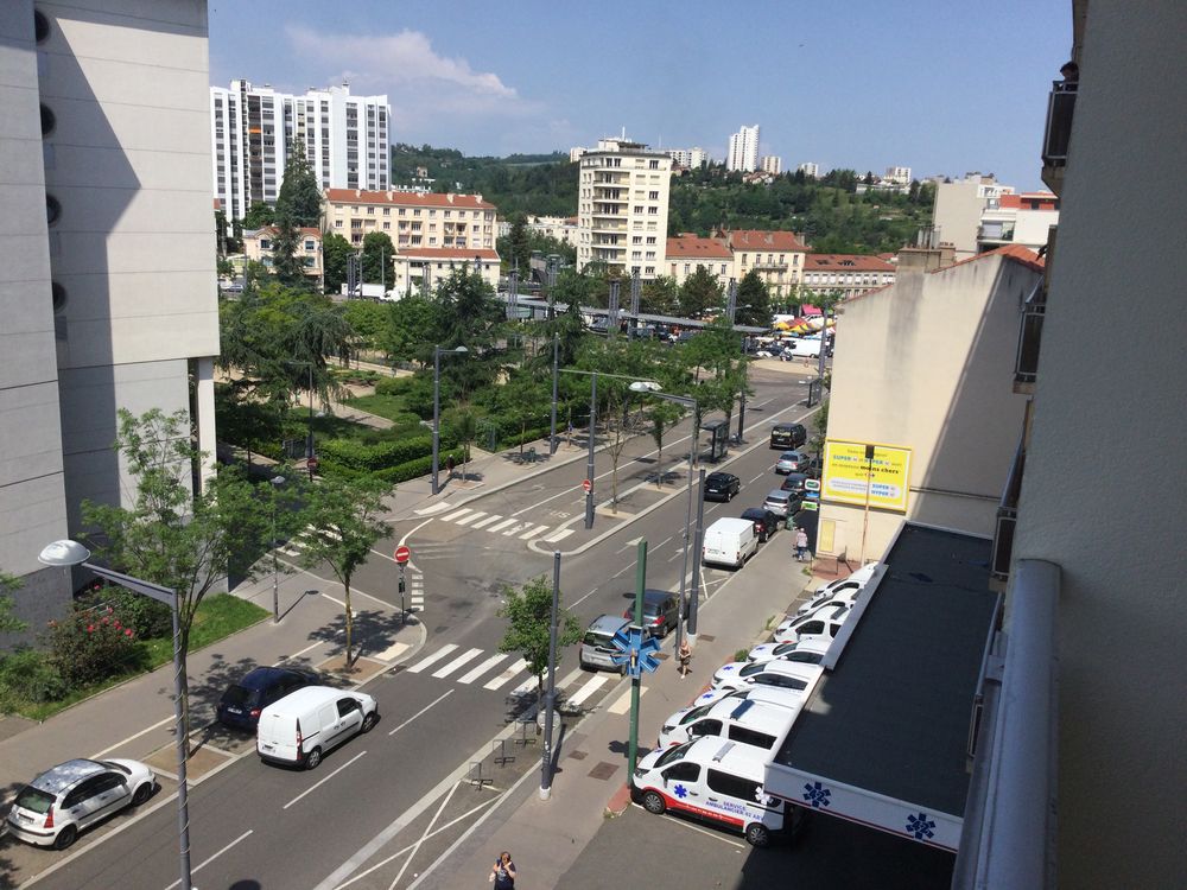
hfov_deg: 58.4
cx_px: 594
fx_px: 1063
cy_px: 445
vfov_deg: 45.4
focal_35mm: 31
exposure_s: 1/1733
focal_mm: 3.3
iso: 25
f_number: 2.4
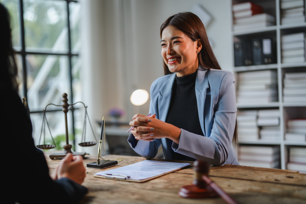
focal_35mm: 50
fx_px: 425
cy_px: 102
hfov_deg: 39.6
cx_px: 153
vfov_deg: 27.0
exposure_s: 1/800
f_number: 1.2
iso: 250
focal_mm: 50
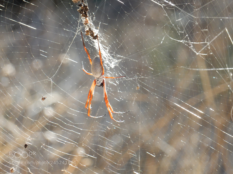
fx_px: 4234
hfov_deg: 3.2
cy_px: 87
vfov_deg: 2.4
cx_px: 116
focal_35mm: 629
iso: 220
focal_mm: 112.2
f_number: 6.4
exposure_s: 1/80
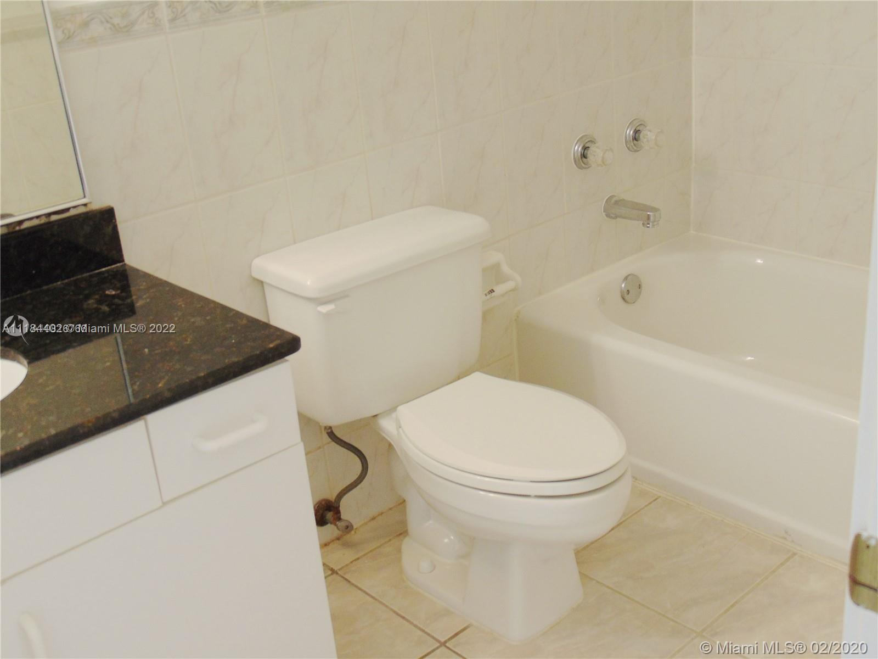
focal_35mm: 42
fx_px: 1065
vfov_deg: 34.3
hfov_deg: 44.8
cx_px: 439
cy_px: 330
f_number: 3.3
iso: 100
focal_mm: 7.6
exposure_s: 1/30
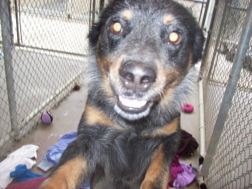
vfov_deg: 39.6
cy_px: 94
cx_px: 126
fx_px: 262
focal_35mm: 36
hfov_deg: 51.4
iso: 200
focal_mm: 6
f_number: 2.7
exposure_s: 1/64
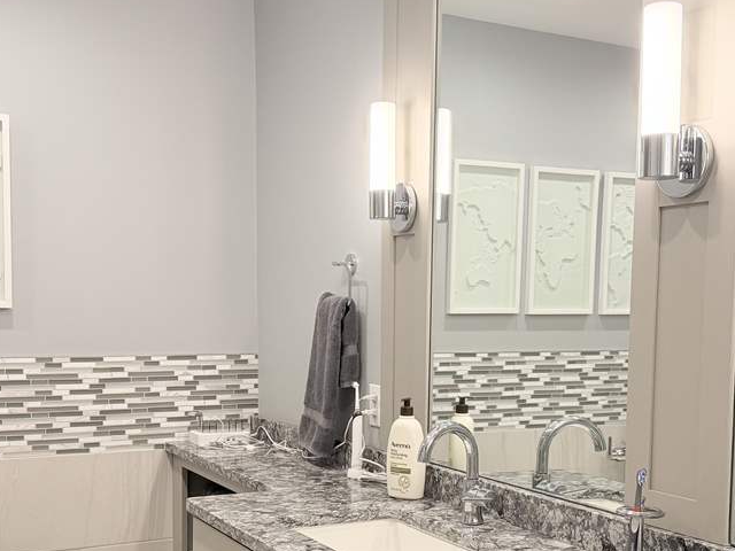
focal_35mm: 48
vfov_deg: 29.9
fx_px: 1019
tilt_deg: -5.4
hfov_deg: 39.7
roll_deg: +0.0
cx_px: 369
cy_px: 390
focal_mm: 6.76
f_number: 1.78
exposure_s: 1/146
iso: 200
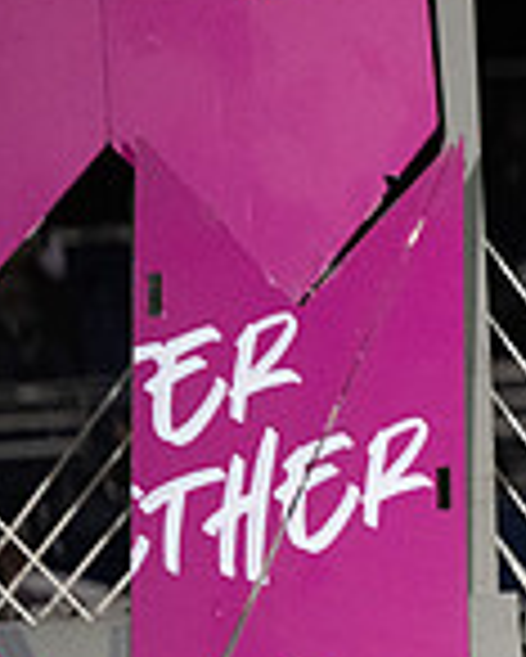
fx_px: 11216
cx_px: 1286
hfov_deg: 2.7
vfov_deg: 3.4
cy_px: 587
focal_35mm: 577
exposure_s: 1/1250
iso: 5000
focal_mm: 155
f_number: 2.8
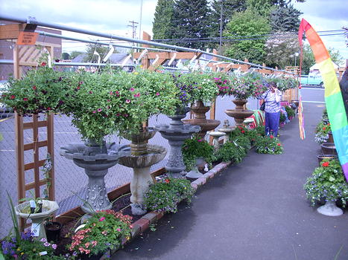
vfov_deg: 38.6
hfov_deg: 50.2
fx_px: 372
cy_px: 130
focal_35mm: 37
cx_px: 174
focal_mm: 6.2
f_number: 2.8
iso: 64
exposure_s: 1/239
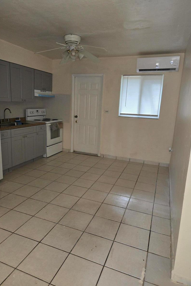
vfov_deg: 73.8
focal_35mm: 24
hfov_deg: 53.0
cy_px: 143
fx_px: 191
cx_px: 86
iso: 160
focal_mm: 5.4
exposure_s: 1/24
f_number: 1.8
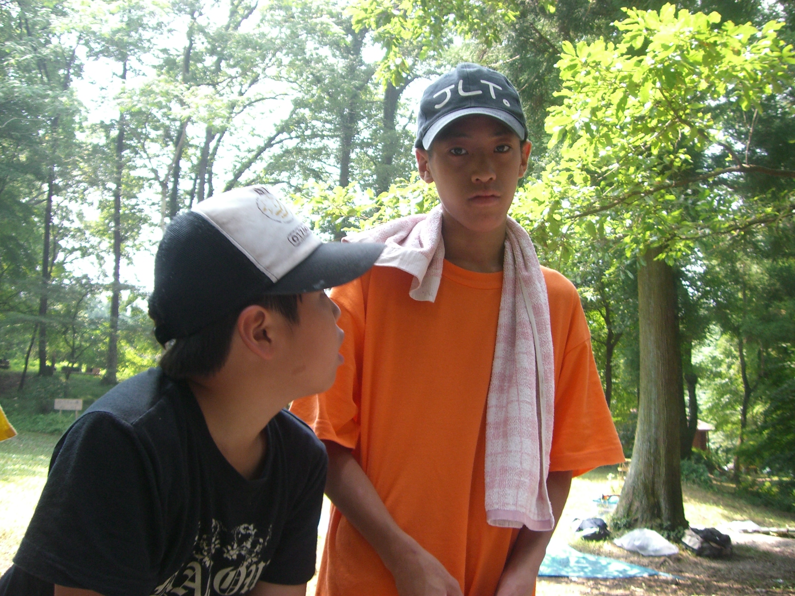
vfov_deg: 37.7
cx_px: 398
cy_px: 298
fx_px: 873
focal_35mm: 38
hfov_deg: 49.0
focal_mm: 6.2
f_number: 2.7
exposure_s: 1/125
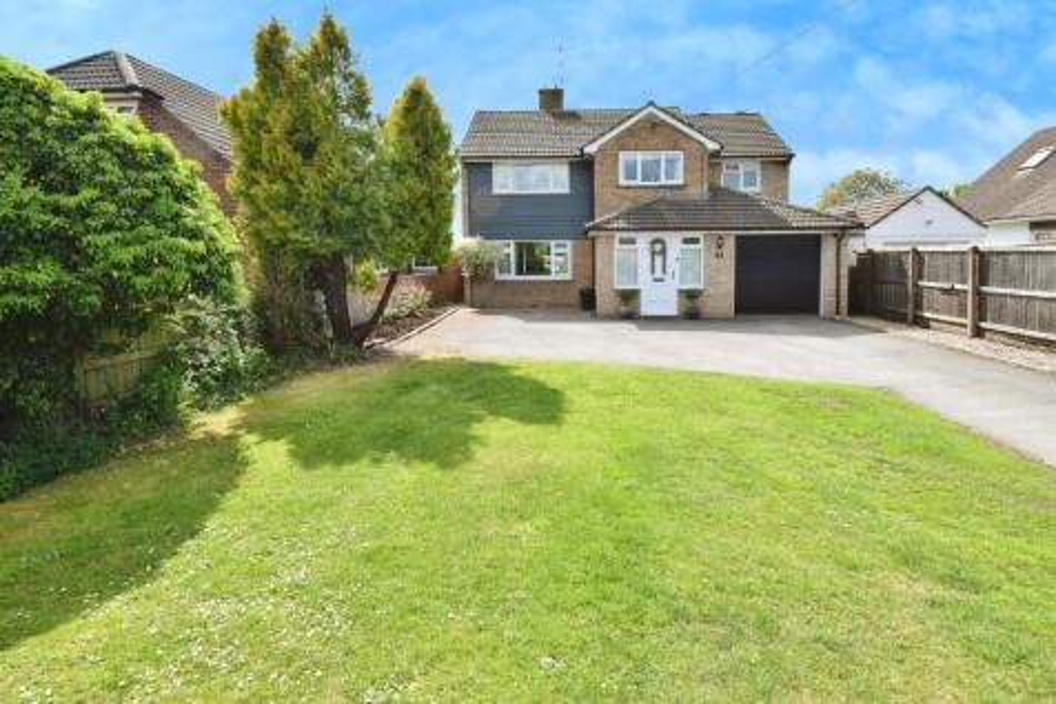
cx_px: 528
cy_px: 352
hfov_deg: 90.0
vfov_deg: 67.3
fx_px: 528
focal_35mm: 18
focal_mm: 12
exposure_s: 1/320
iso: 200
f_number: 9
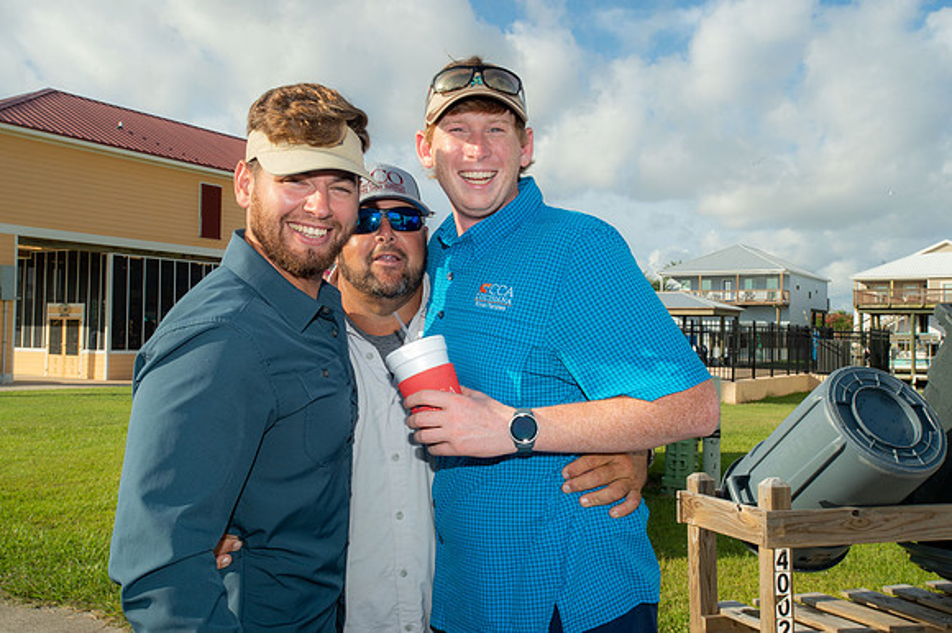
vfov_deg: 37.8
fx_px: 925
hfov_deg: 54.5
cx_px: 476
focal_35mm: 35
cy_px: 316
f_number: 14
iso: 500
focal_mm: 35
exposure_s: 1/250
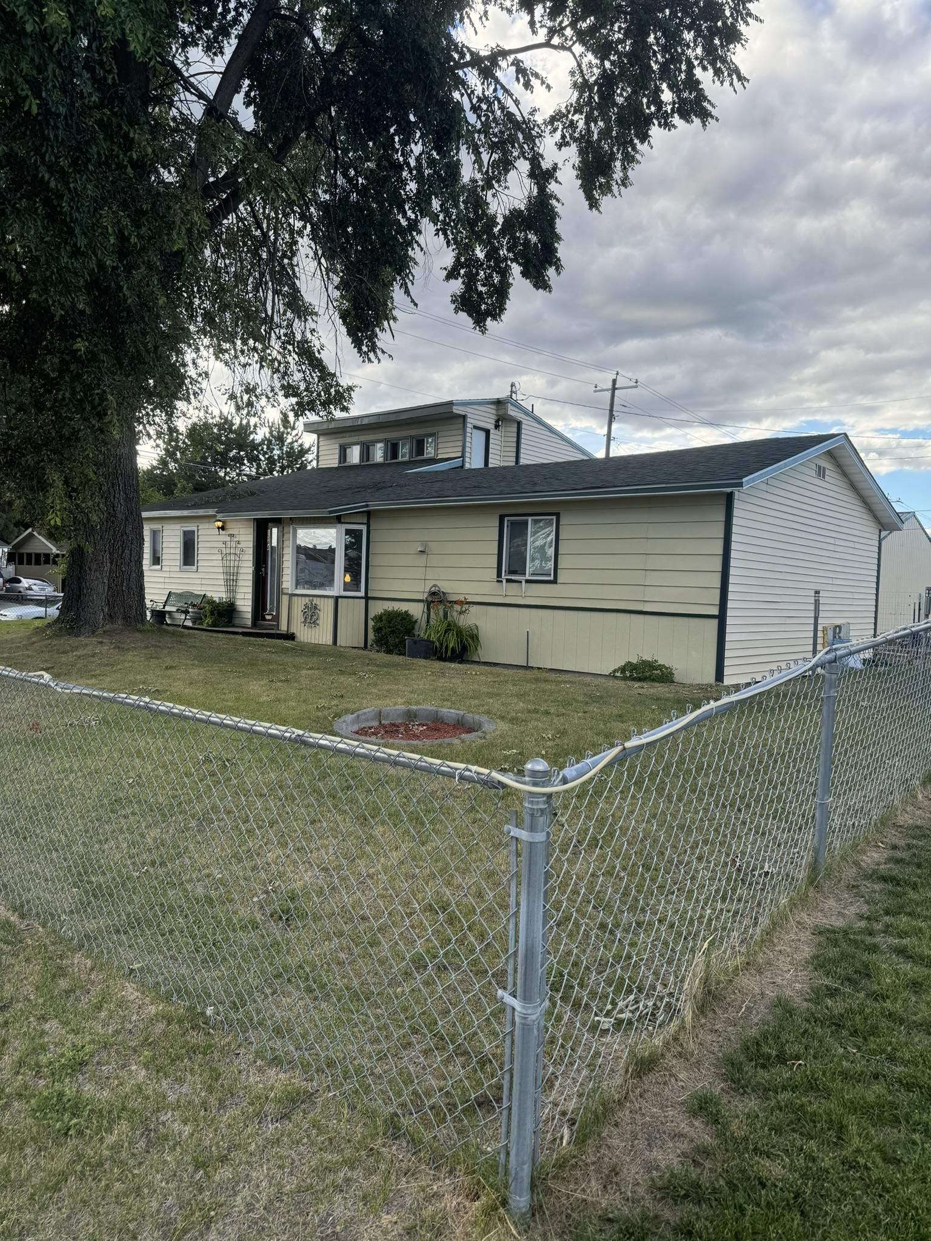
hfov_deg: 56.8
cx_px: 466
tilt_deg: -4.0
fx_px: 861
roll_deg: -2.8
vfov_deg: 71.6
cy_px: 620
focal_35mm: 24
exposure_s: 1/888
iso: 80
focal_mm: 6.76
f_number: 1.78
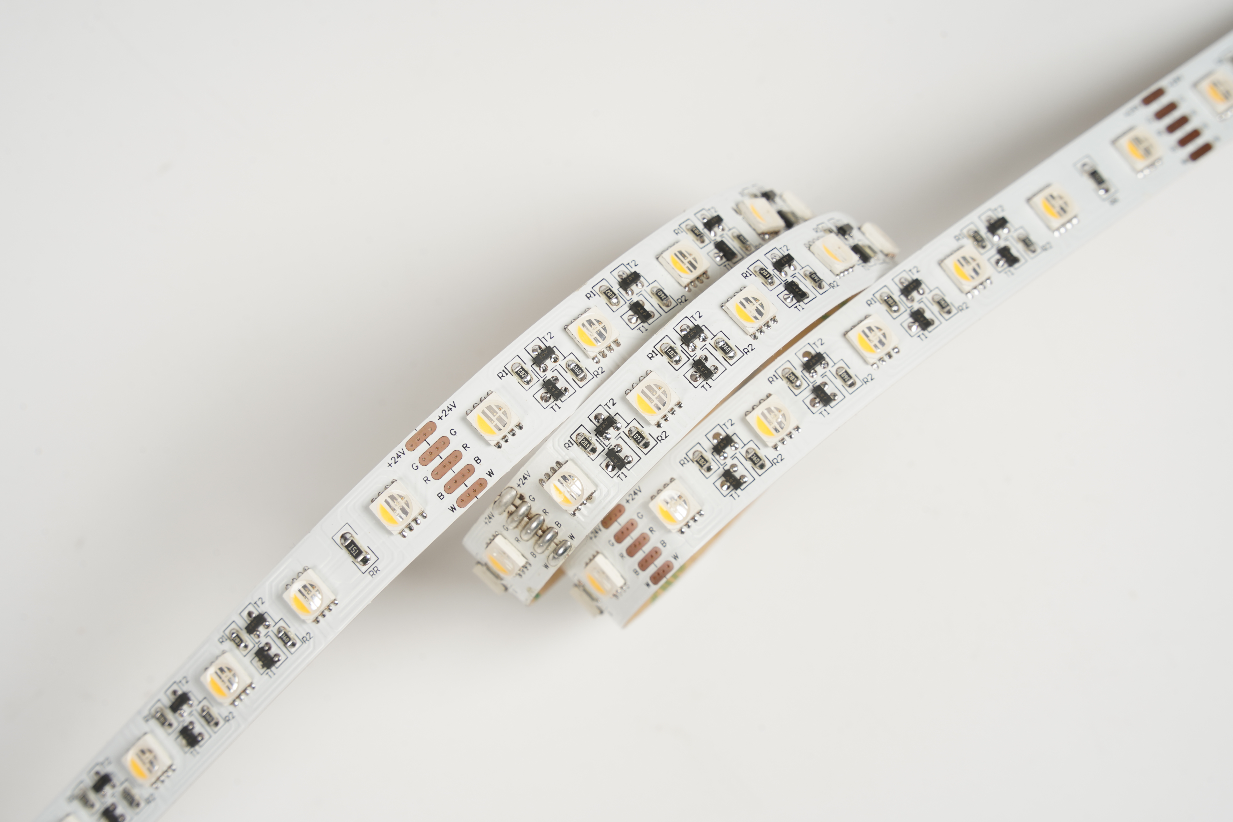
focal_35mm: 110
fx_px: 3767
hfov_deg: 18.6
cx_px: 616
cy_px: 411
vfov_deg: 12.5
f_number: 14
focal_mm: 110
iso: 100
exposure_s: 1/125
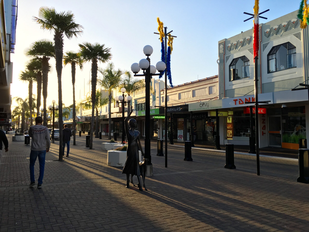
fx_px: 259
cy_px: 116
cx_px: 154
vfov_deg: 48.2
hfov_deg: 61.7
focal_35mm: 29
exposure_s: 1/534
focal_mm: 4.15
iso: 25
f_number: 2.2
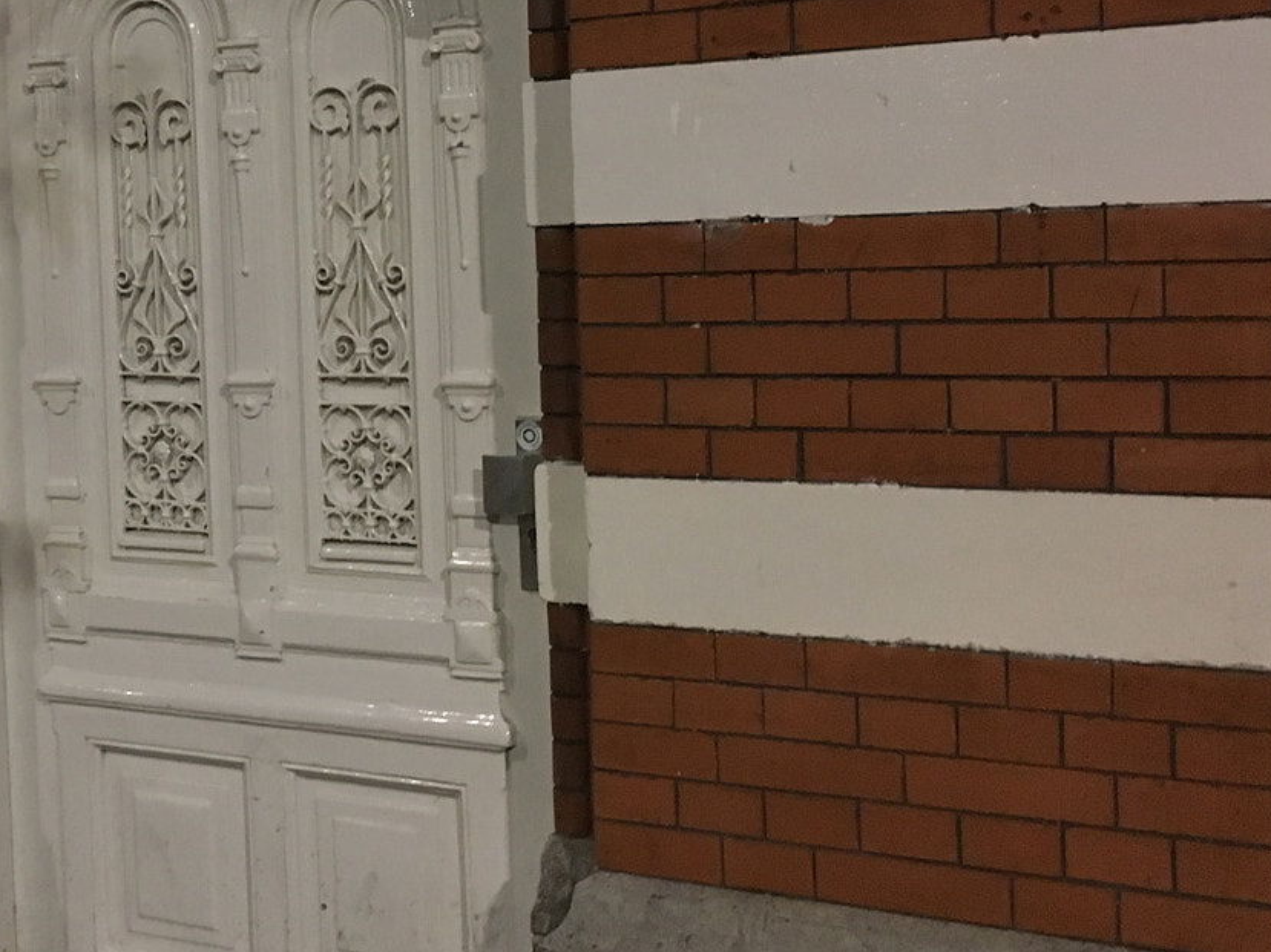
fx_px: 2055
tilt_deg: -4.1
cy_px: 353
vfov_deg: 26.0
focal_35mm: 56
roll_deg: +2.9
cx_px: 282
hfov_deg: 33.5
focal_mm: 4.15
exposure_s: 1/17
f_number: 2.2
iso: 500
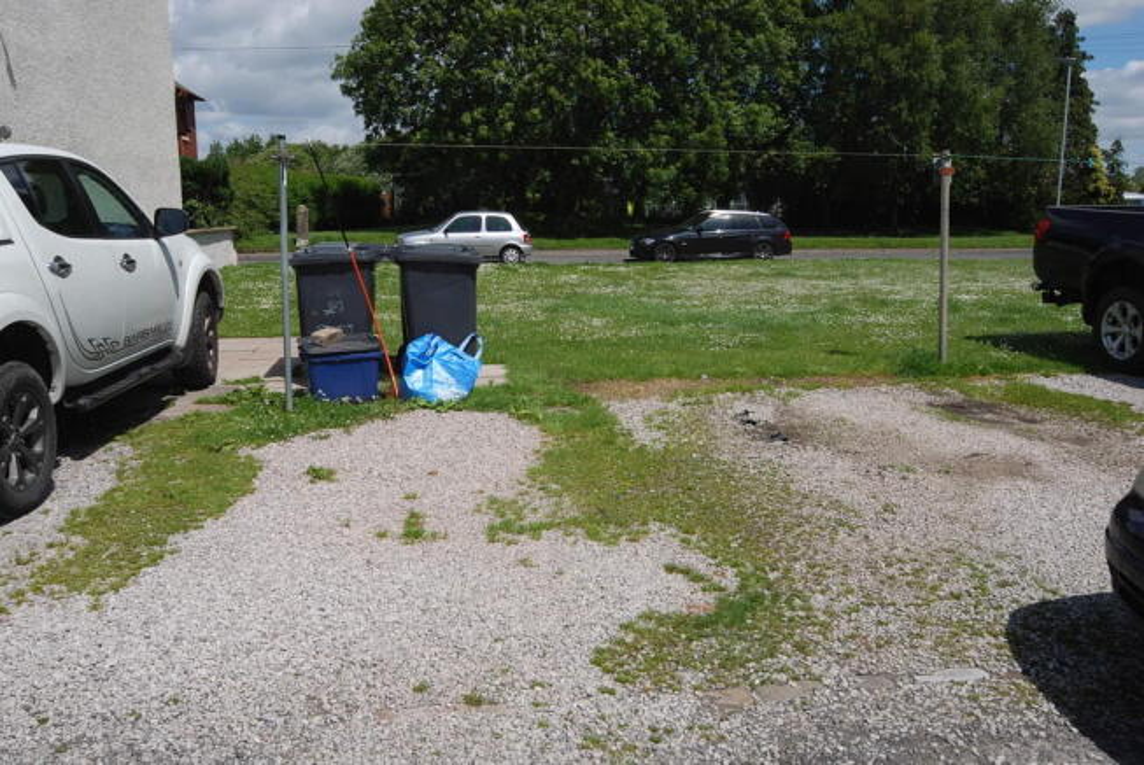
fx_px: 954
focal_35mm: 30
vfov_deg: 43.7
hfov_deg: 61.9
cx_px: 572
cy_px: 382
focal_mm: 20
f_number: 10
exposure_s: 1/200
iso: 100
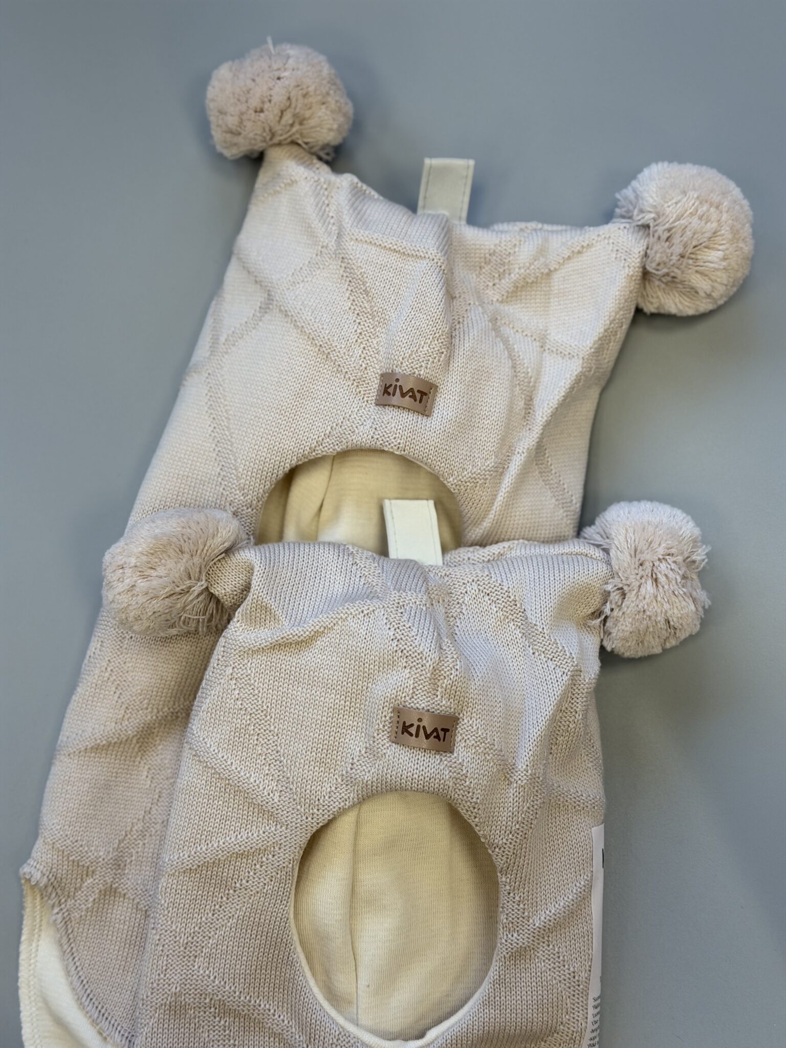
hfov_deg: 30.3
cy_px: 524
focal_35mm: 48
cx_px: 393
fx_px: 1453
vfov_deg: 39.7
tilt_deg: -81.1
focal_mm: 6.76
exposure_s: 1/121
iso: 50
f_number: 1.78
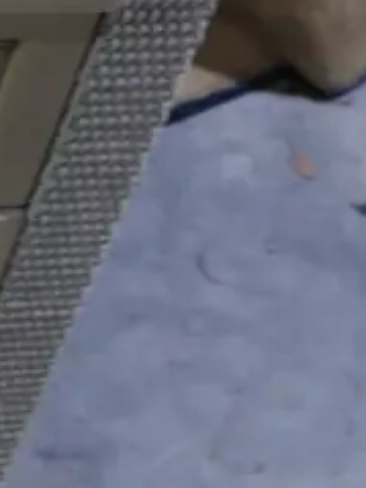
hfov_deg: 8.7
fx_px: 2300
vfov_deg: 11.4
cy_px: -321
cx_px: -304
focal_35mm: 163
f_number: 4.1
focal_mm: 19
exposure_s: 1/60
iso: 250
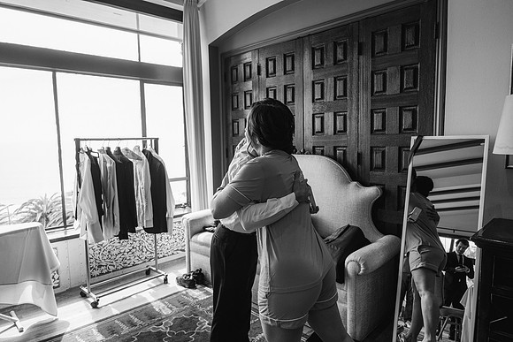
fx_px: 342
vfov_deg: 53.2
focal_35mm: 24
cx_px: 256
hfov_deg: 73.7
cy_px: 171
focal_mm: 16
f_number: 2.8
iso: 320
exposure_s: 1/300
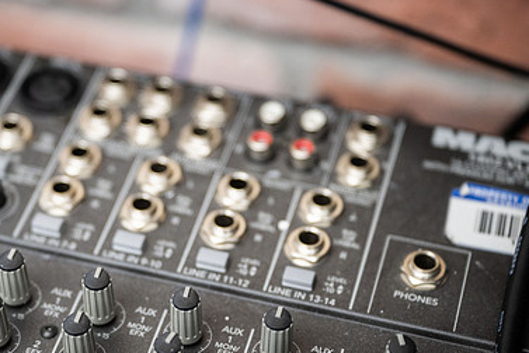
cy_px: 214
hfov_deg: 24.4
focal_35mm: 83
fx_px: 1221
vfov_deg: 16.5
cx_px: 195
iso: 800
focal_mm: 54
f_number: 2.8
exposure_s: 1/400
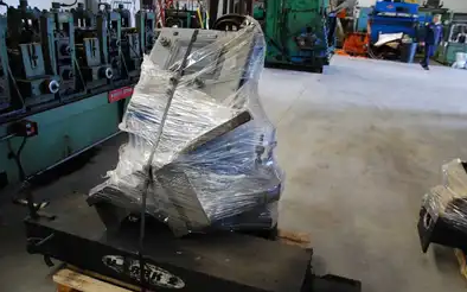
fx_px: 356
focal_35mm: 28
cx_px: 235
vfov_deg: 44.5
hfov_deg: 66.5
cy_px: 148
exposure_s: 1/30
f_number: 3.8
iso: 800
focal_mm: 18
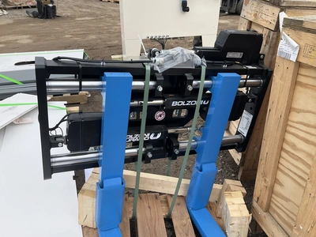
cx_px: 158
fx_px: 265
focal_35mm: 29
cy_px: 118
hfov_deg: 61.7
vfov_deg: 48.2
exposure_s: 1/700
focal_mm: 3
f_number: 1.8
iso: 25
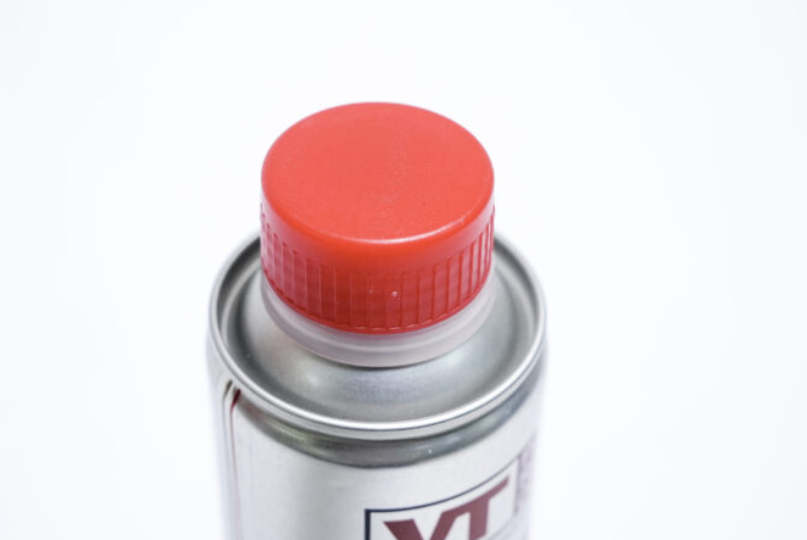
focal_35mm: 74
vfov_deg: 18.5
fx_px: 1661
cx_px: 422
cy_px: 258
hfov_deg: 27.3
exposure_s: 1/250
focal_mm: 70
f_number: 8
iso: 3200
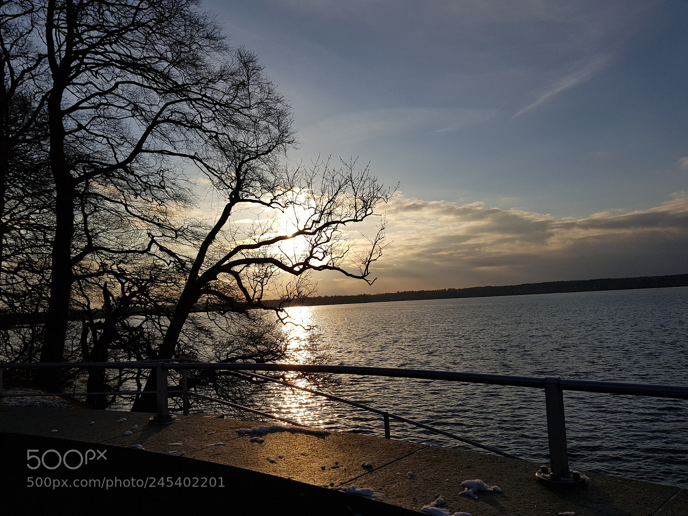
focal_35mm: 26
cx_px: 344
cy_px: 258
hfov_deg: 67.3
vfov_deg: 53.1
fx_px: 517
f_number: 1.7
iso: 40
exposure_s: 1/7456
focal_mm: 4.2
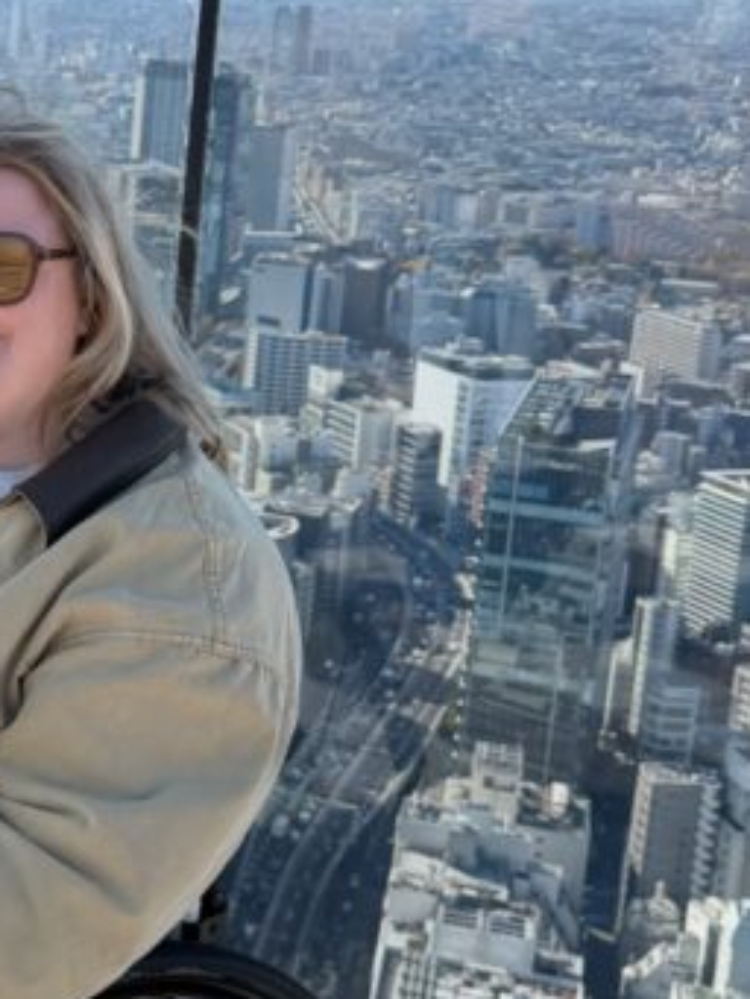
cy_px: 401
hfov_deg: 18.8
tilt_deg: -11.5
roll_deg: -1.6
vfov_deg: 27.0
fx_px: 2079
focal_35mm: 72
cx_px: -267
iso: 100
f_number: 1.78
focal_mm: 6.76
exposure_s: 1/5714
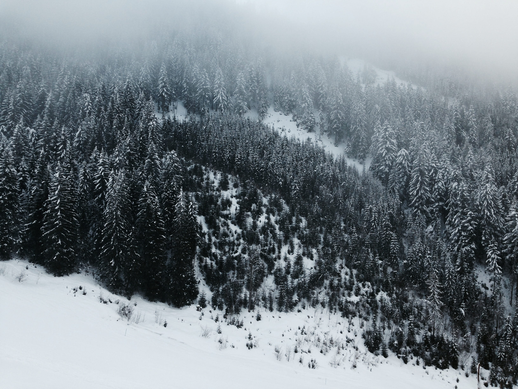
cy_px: 194
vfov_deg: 42.9
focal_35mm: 33
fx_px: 494
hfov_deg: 55.4
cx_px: 259
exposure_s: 1/729
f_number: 2.4
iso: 50
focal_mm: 4.12
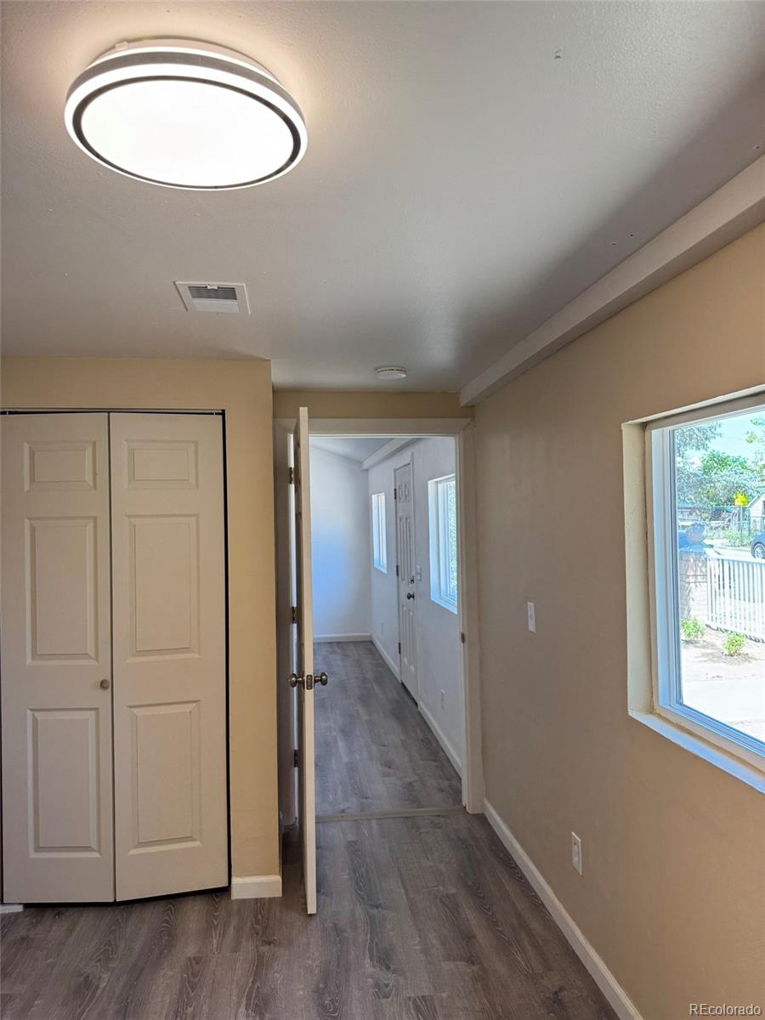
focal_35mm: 24
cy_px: 510
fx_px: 707
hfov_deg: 56.8
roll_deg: +1.4
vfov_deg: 71.6
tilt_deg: +0.4
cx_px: 382
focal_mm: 6.76
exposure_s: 1/120
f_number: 1.78
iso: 64
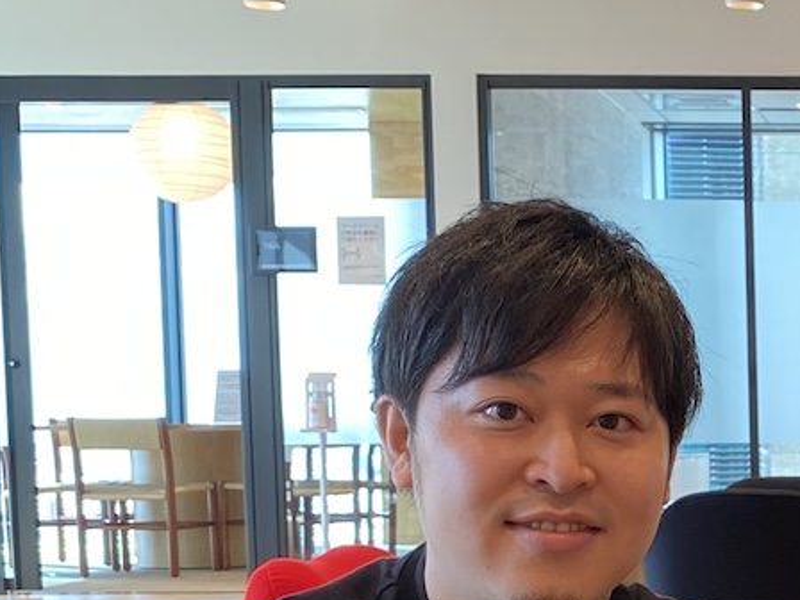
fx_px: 2011
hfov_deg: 20.4
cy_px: 599
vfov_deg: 16.6
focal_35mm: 87
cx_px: 1066
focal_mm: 4.25
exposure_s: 1/100
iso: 64
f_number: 1.8
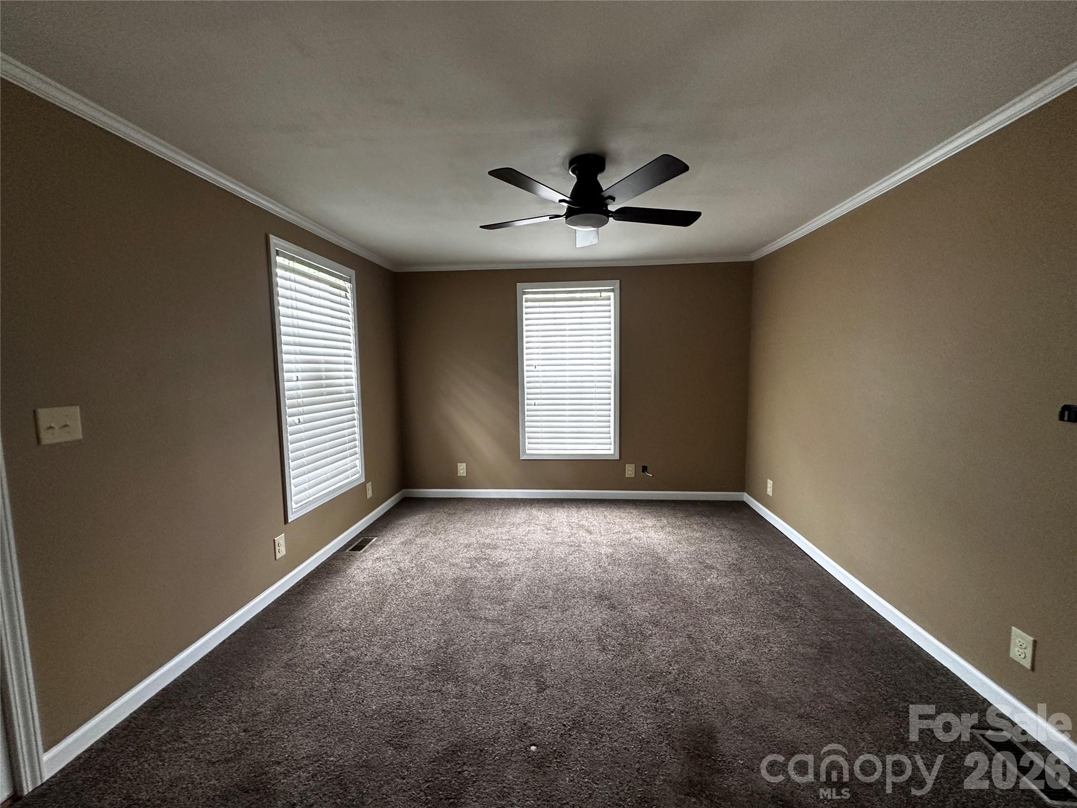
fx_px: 436
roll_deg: +0.7
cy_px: 404
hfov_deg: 102.1
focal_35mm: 14
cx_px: 538
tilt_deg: -3.9
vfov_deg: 85.7
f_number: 2.2
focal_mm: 2.22
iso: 320
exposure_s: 1/99
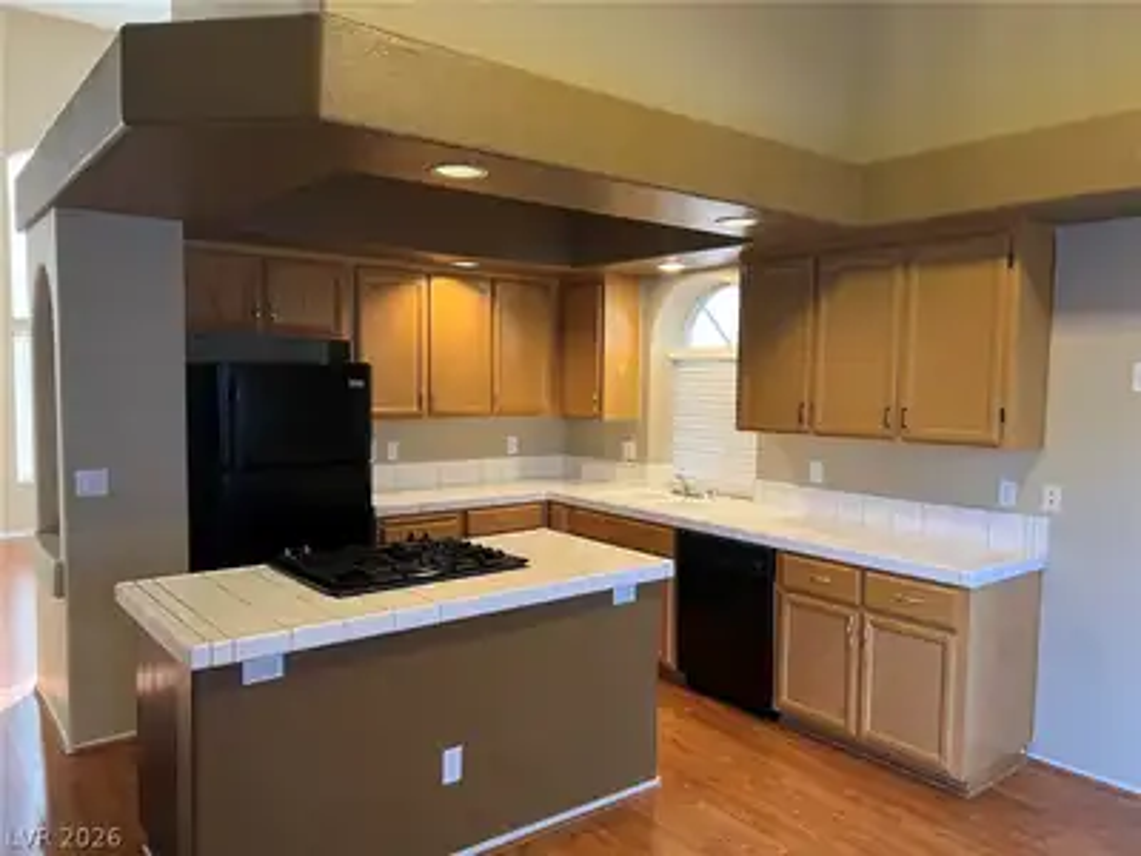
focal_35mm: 26
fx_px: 857
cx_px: 570
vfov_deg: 53.1
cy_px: 428
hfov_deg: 67.3
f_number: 1.5
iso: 125
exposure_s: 1/60
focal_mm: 5.7
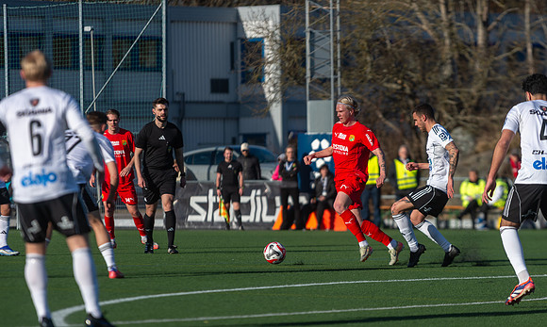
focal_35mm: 274
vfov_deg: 4.6
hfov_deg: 7.7
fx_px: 4042
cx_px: 348
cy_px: 231
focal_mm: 200
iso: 100
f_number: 3.2
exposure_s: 1/1600
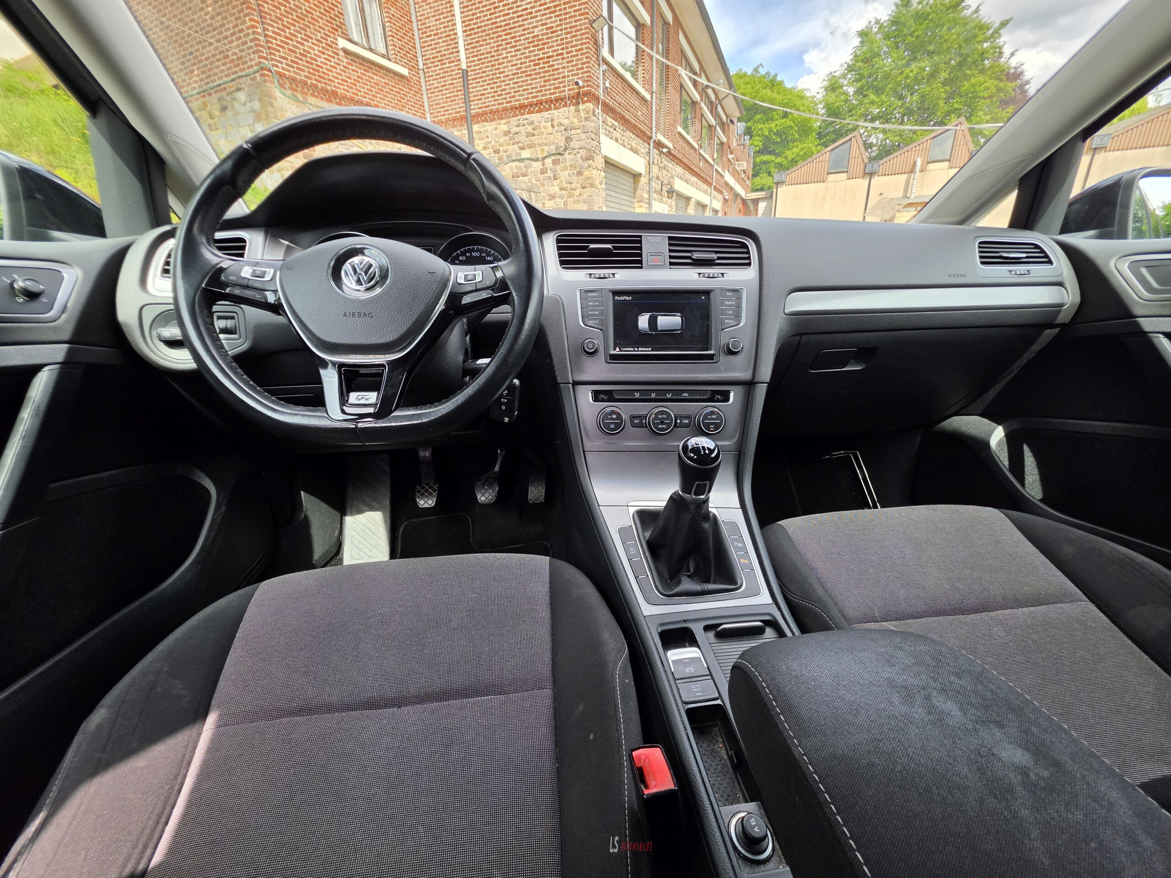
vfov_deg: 89.9
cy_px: 439
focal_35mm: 13
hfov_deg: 106.2
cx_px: 586
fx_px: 440
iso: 80
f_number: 1.9
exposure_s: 1/719
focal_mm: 2.2
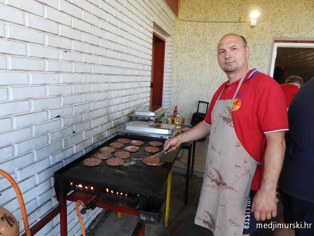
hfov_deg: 71.6
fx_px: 218
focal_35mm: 24
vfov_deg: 56.8
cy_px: 118
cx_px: 157
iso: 100
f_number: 2.8
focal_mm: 4.3
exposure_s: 1/80
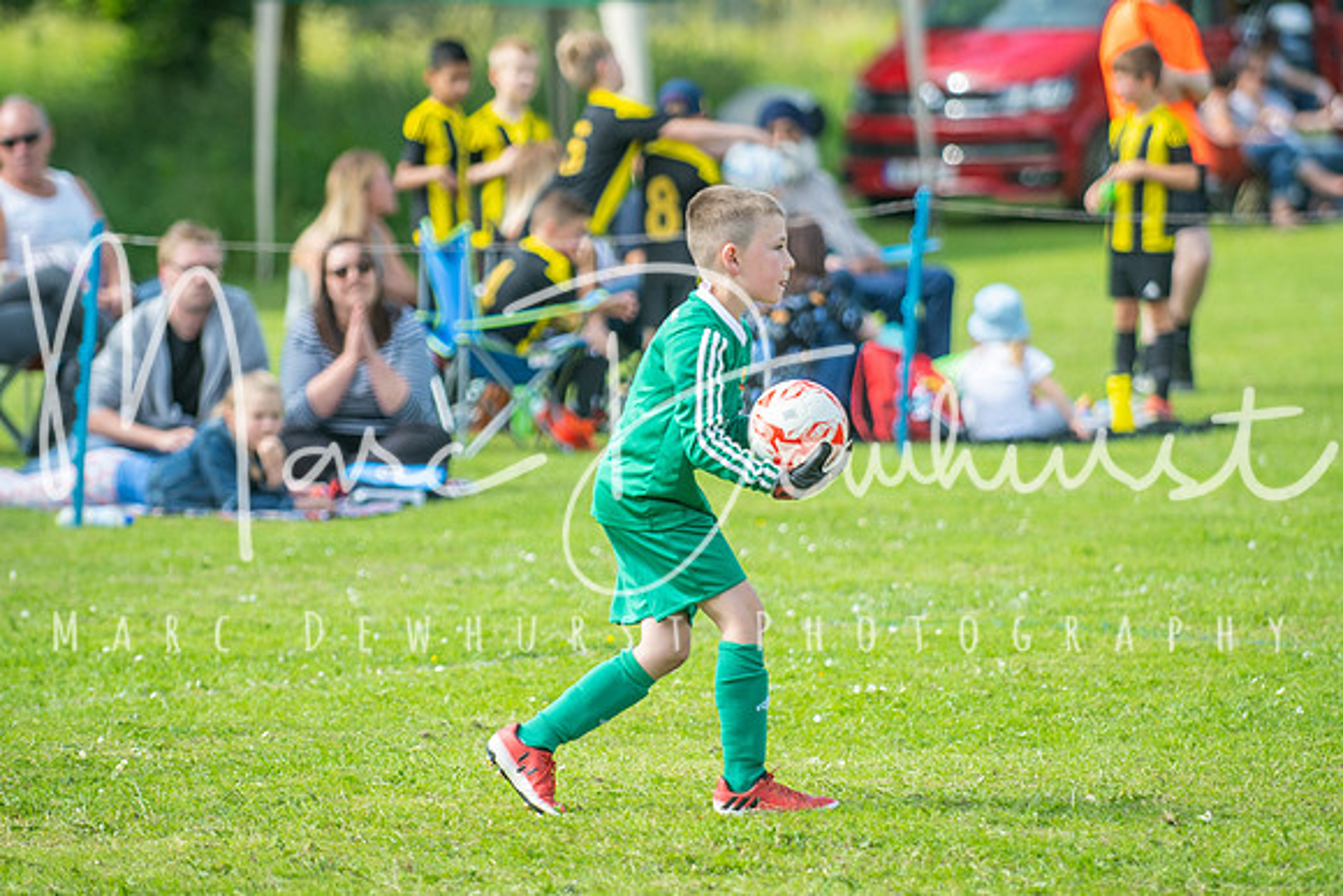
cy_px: 448
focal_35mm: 255
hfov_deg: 8.1
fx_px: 9515
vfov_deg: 5.4
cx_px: 672
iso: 250
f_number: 3.2
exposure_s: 1/1000
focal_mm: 170
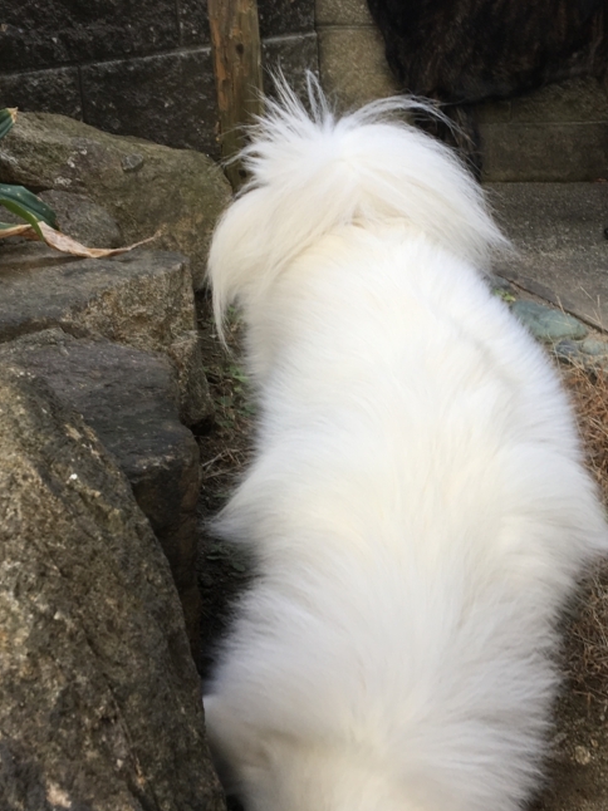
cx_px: 417
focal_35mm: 46
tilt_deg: -22.4
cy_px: 344
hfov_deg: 31.2
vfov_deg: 41.1
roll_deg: -1.1
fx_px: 1078
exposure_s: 1/120
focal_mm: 4.15
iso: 32
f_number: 2.2
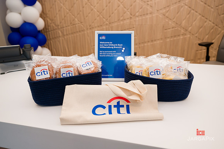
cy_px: 74
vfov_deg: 49.7
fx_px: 161
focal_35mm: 26
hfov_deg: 69.6
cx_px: 114
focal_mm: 24
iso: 250
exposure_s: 1/200
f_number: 4
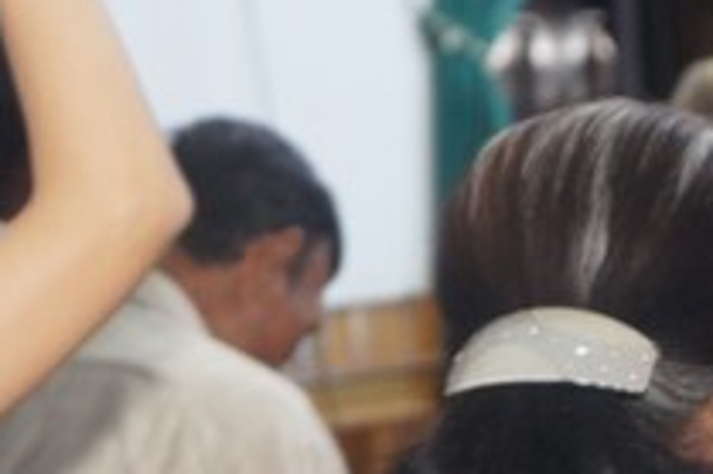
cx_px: 38
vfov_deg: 6.3
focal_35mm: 217
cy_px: 116
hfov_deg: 9.4
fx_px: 4301
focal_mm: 55
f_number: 5.6
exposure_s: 1/6
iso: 800
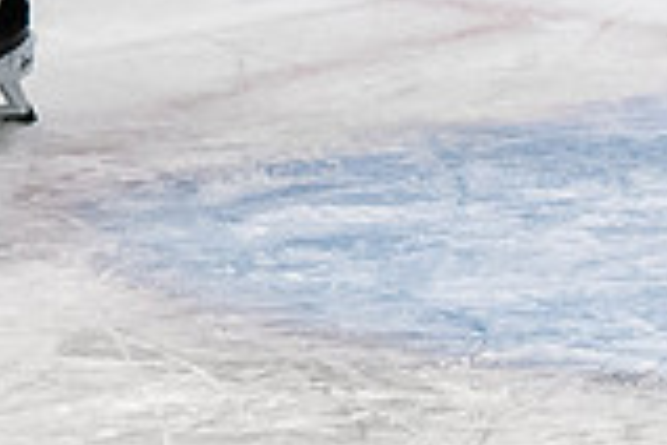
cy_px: -473
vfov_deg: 1.6
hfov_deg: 2.4
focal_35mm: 866
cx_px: -368
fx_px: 16044
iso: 2000
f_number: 3.2
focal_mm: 102
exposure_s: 1/800
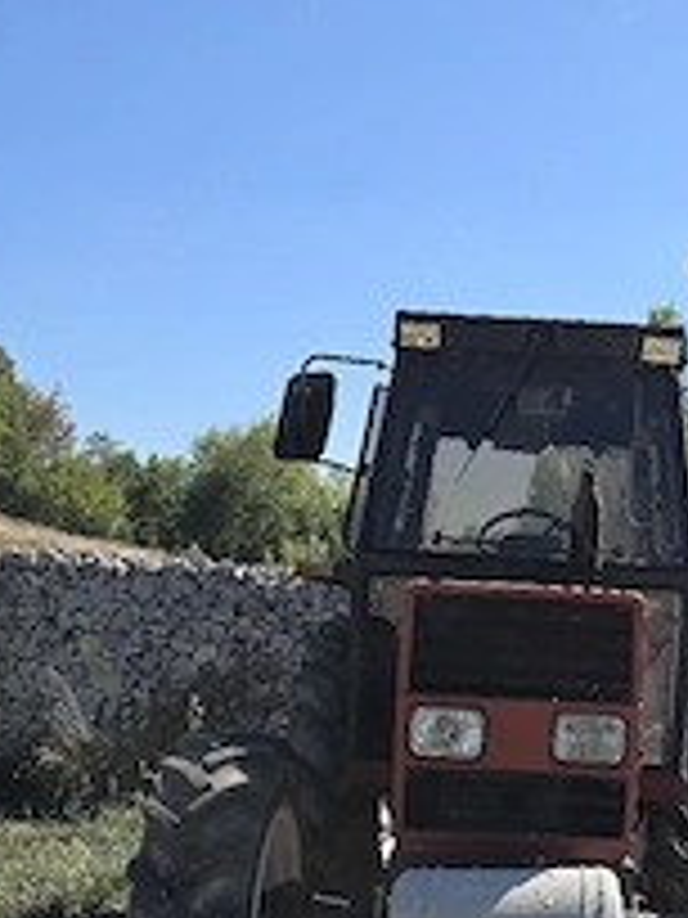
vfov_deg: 41.0
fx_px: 1193
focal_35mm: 45
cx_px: 535
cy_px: 675
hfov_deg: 31.5
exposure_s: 1/667
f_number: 1.7
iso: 12
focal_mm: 6.3
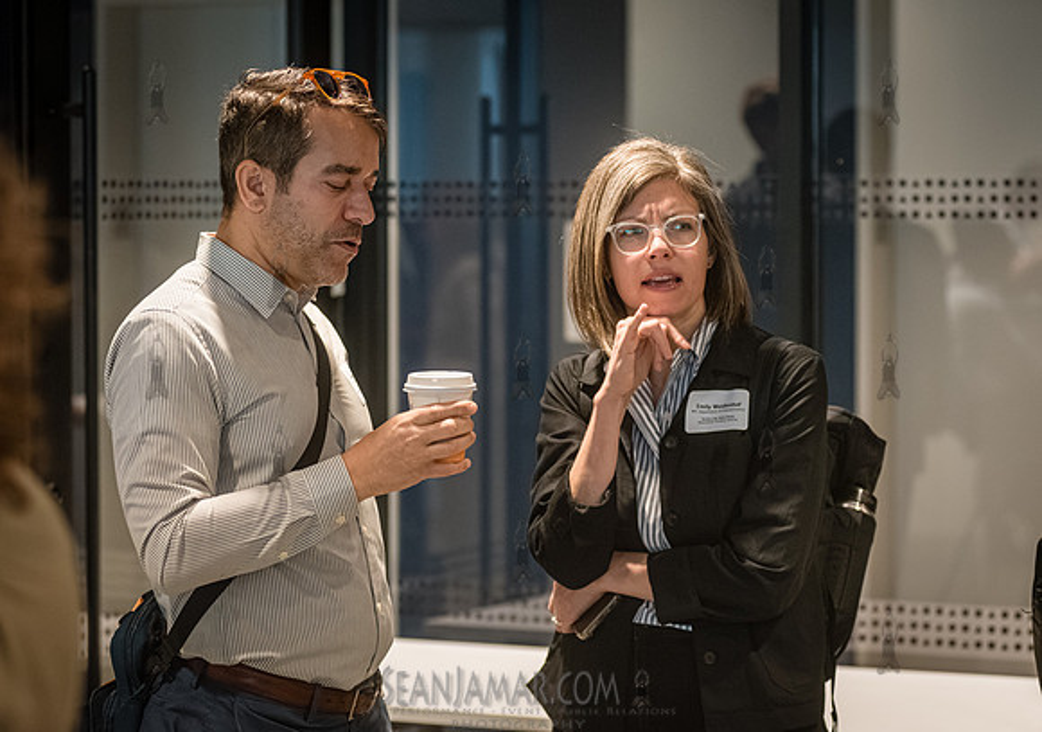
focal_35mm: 109
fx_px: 3198
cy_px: 321
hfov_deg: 18.5
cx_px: 529
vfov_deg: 13.0
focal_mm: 92
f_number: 3.5
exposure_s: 1/160
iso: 4000
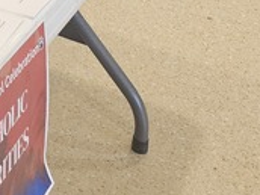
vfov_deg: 9.4
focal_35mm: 137
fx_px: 1029
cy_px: -305
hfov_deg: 13.2
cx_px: -186
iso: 400
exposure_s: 1/120
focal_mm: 6.3
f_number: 1.7
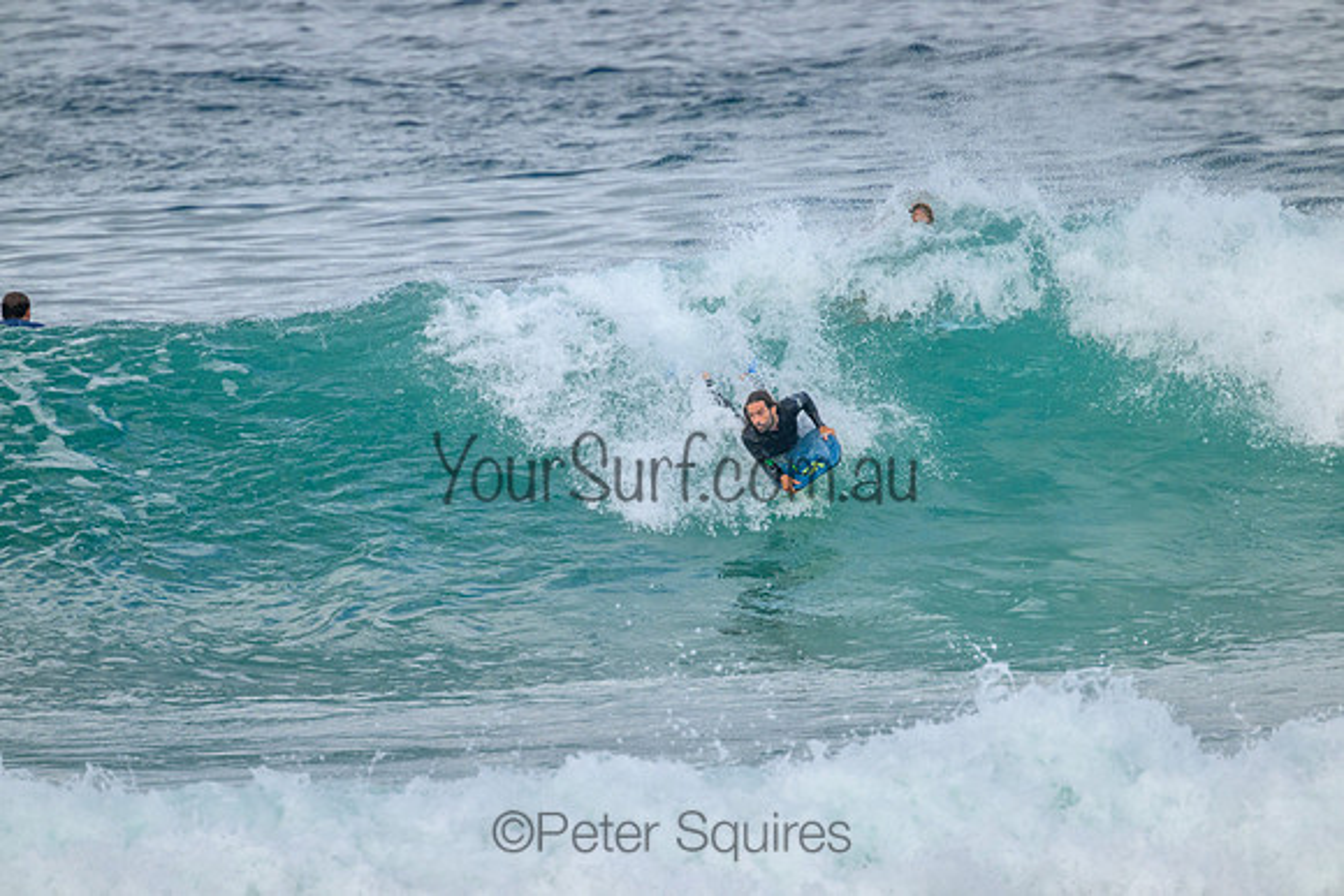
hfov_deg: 2.6
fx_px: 29872
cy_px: 448
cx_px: 672
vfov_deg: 1.7
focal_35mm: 800
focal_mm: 800
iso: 1250
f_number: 11
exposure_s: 1/2000
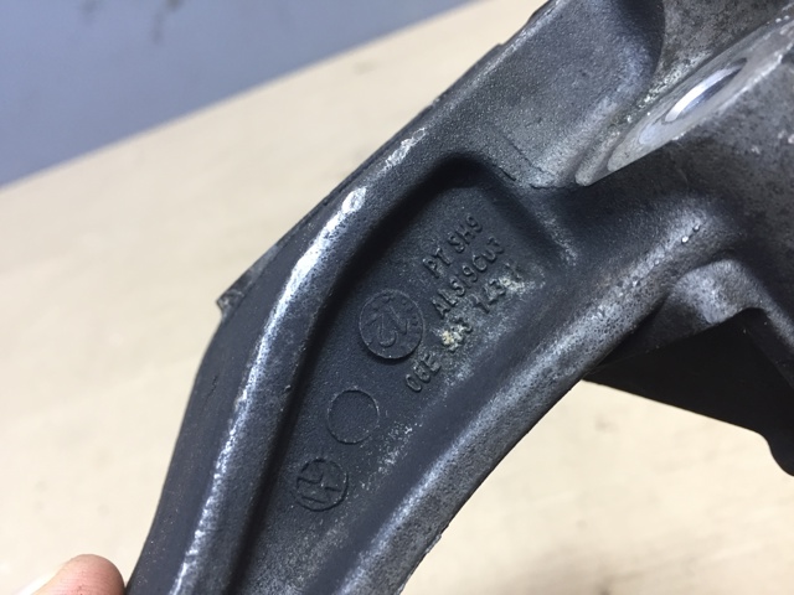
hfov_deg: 61.7
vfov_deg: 48.2
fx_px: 665
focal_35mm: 29
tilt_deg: -37.5
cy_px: 298
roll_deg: +22.9
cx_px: 397
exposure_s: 1/33
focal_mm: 4.15
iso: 160
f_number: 2.2
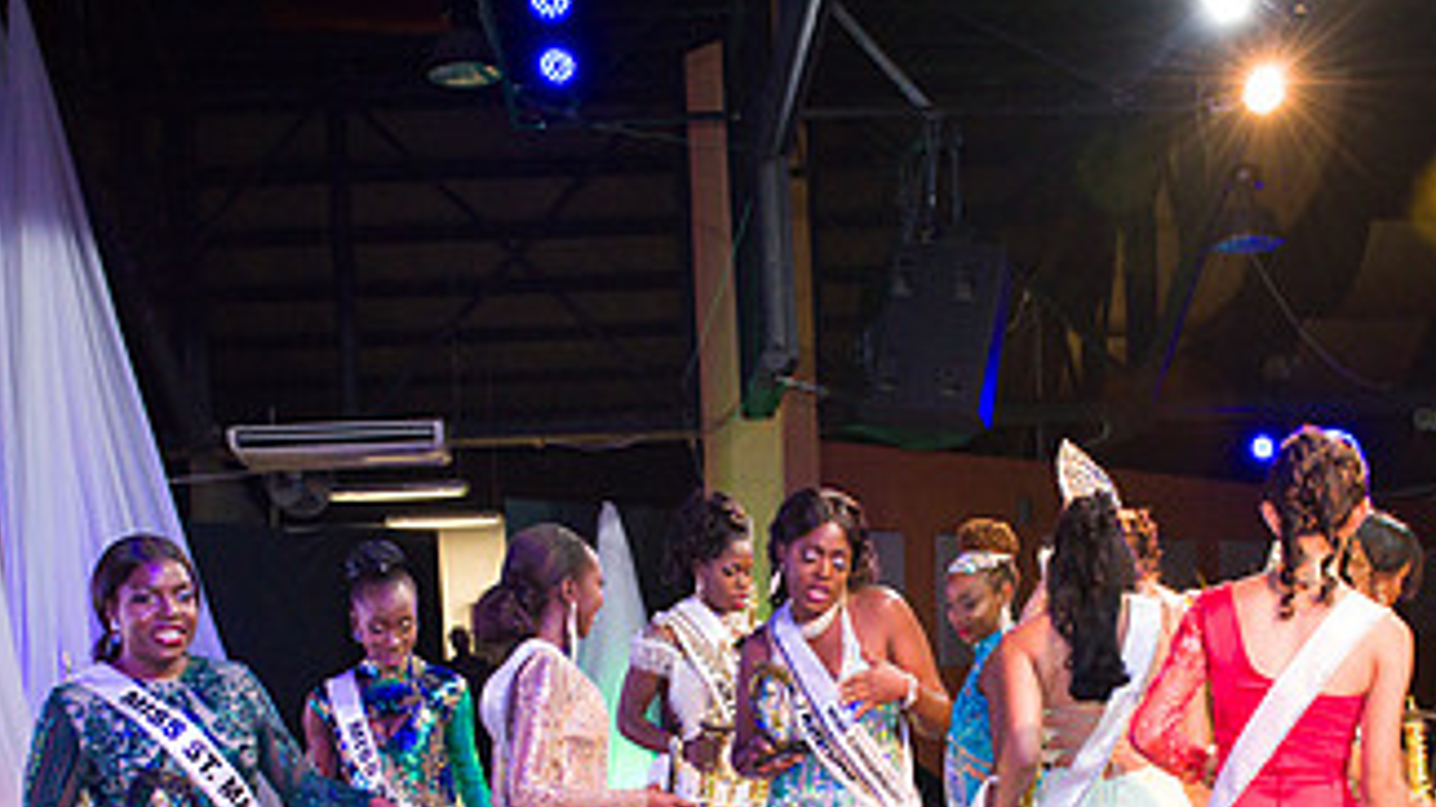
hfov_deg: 45.5
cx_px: 731
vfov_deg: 25.5
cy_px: 765
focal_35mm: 45
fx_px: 1713
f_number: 5
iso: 4000
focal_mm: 24
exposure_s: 1/160
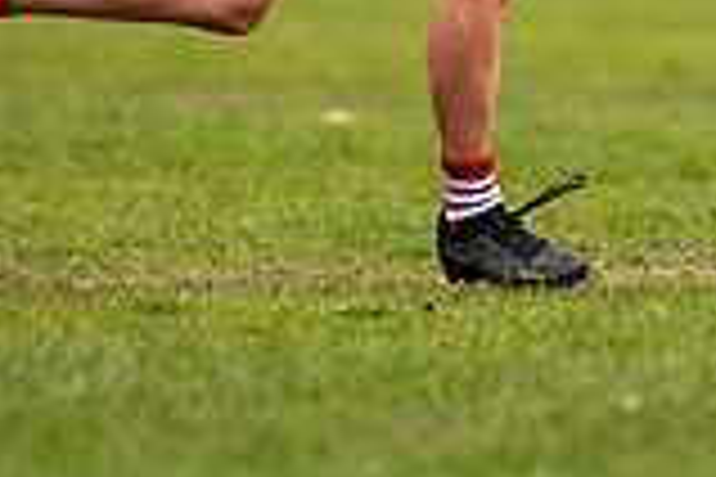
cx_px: 525
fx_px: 28518
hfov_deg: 1.4
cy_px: -333
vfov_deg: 1.0
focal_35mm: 1434
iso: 220
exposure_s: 1/2500
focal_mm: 300
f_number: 2.8
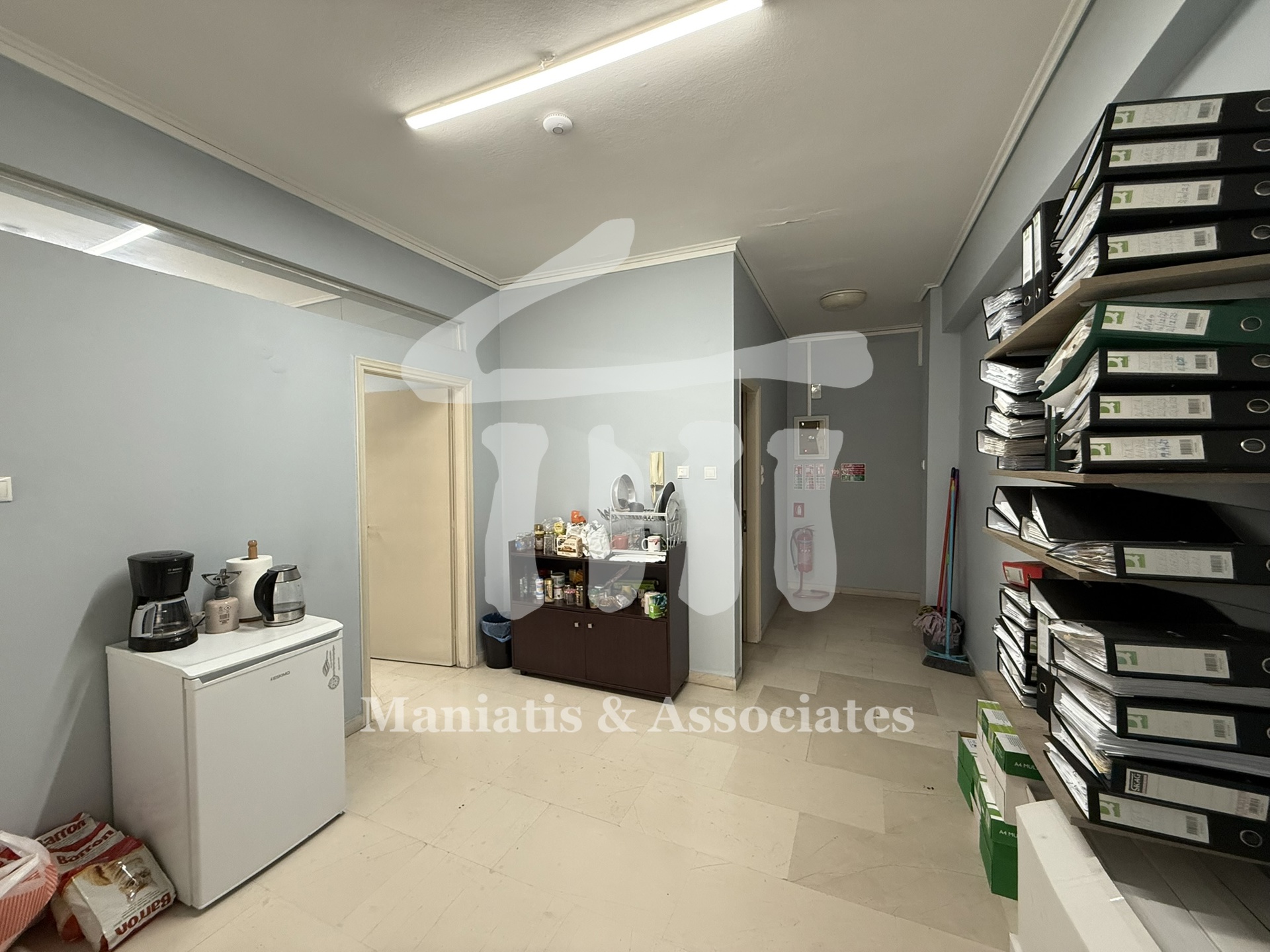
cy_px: 476
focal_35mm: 14
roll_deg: +0.7
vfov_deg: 85.7
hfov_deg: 102.1
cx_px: 635
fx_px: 514
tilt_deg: -2.2
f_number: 2.2
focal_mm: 2.22
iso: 250
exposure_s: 1/100
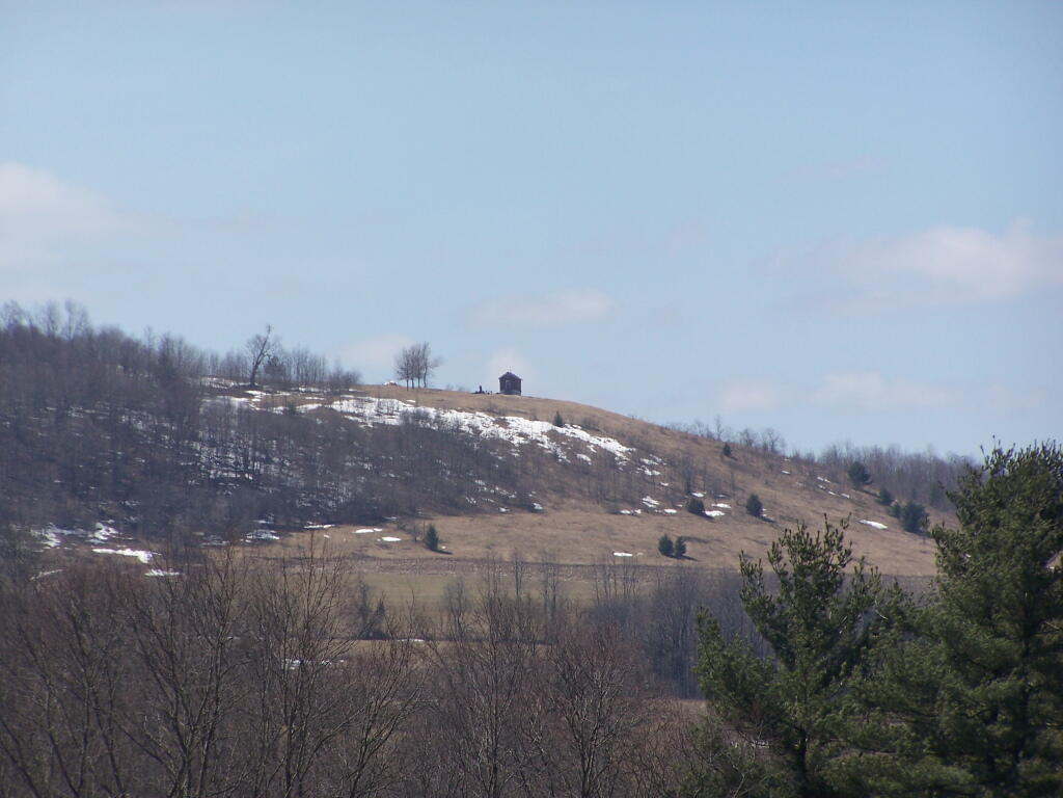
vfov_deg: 4.8
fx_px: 9427
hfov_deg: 6.5
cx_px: 532
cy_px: 399
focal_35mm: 307
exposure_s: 1/800
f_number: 5
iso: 80
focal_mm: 51
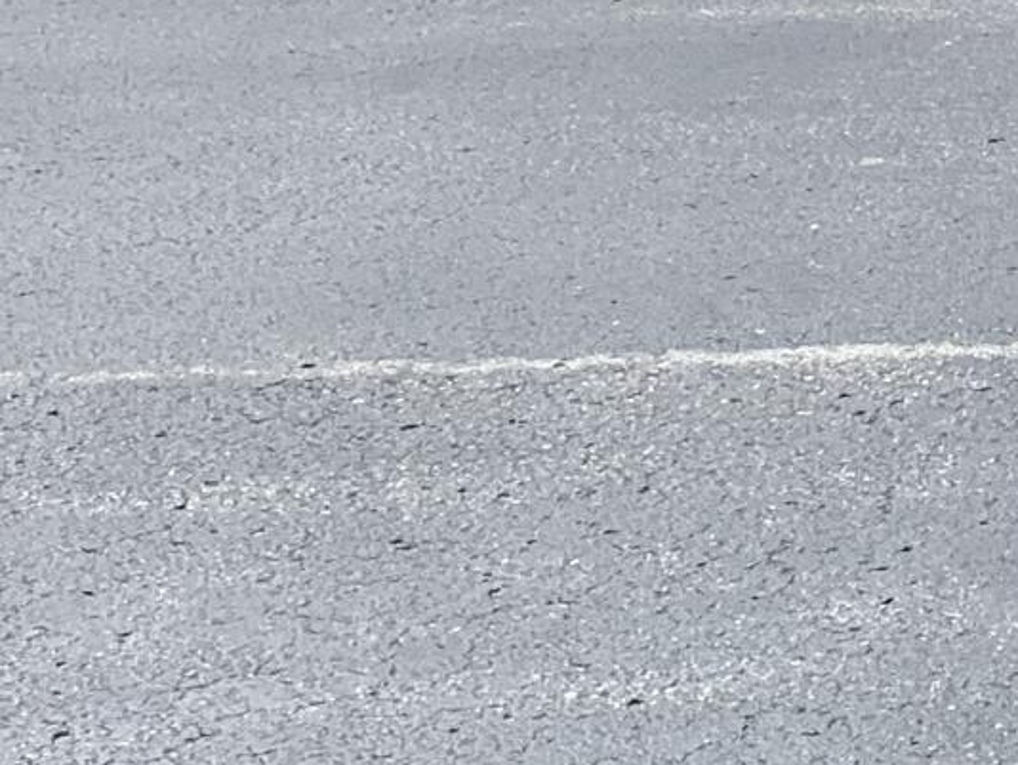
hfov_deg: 12.6
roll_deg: +1.2
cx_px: 1700
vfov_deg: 9.8
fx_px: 4296
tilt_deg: -10.3
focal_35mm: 146
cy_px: -456
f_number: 1.8
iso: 25
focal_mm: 4.25
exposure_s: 1/754
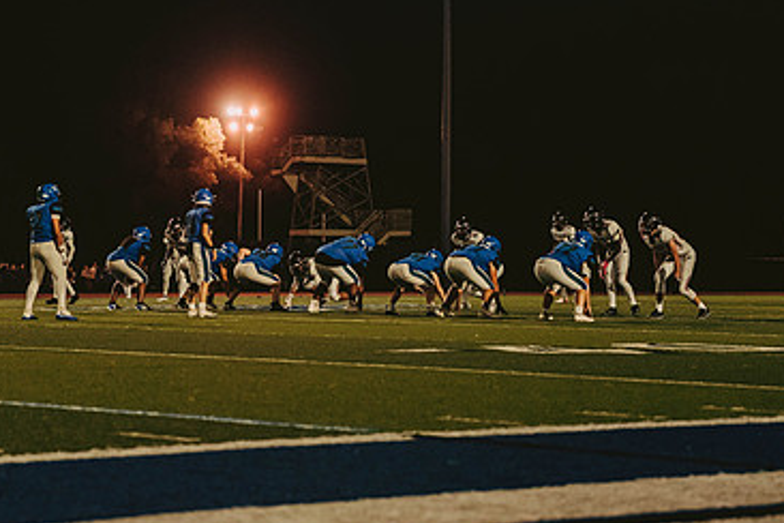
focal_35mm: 111
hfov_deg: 18.4
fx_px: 2417
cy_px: 130
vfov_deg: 12.3
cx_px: 356
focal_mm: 70
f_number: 2.8
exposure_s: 1/1000
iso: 2500
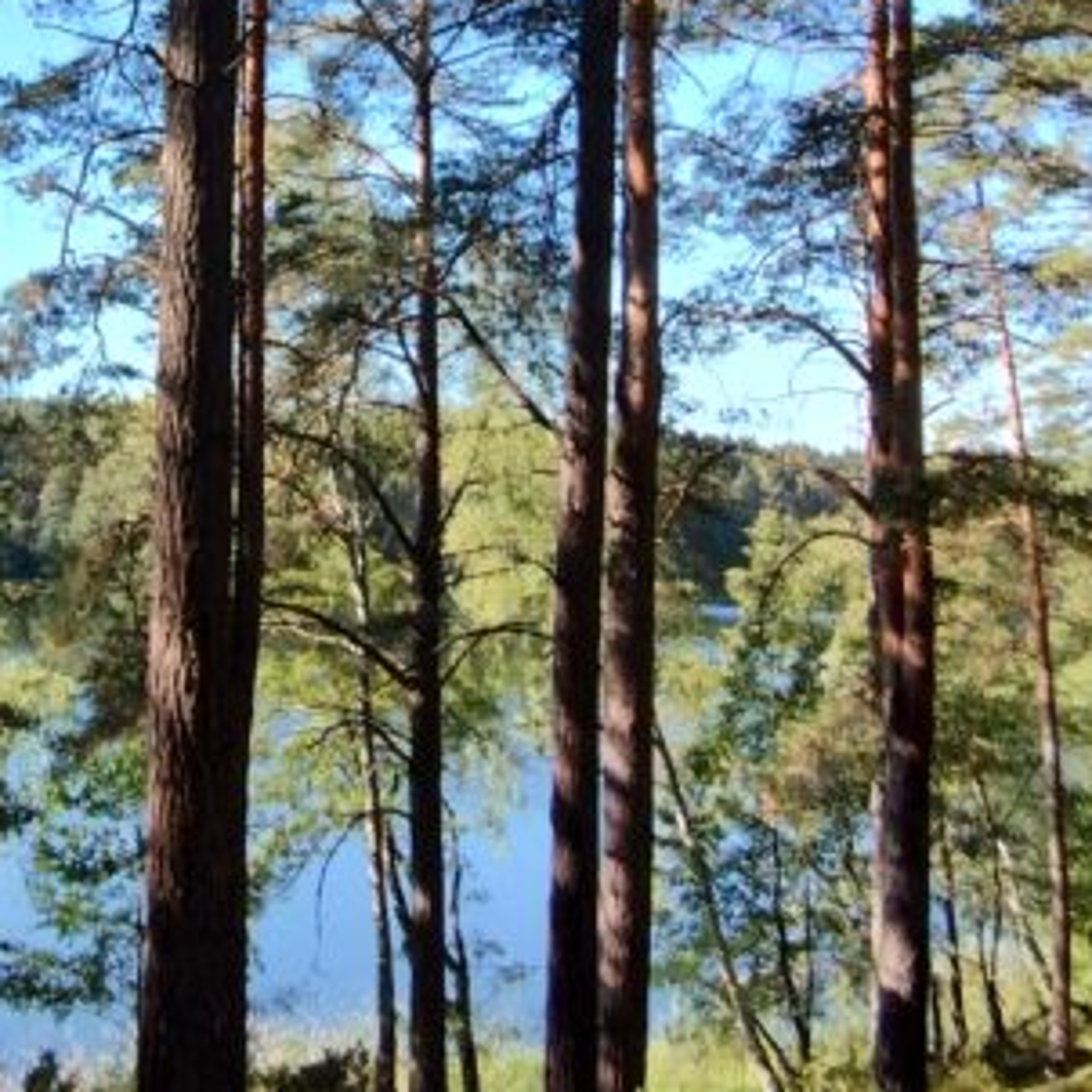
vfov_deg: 34.0
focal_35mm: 48
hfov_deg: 34.0
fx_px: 1713
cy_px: 177
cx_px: 170
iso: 100
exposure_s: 1/455
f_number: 2.2
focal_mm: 1.66
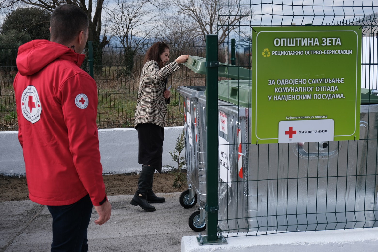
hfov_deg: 40.3
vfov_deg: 27.5
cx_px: 189
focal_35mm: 49
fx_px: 514
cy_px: 126
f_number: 5.6
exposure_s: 1/500
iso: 160
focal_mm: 32.9
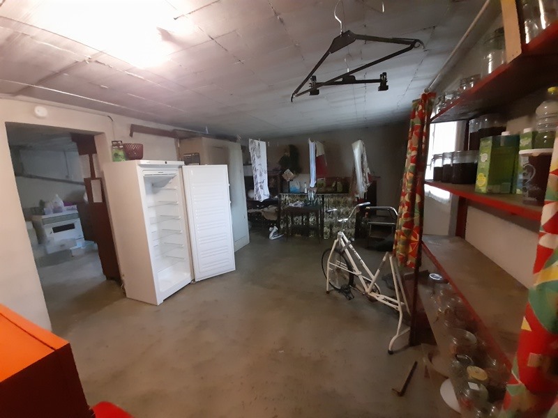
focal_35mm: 13
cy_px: 209
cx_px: 279
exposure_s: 1/20
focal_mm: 1.42
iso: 800
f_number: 2.2
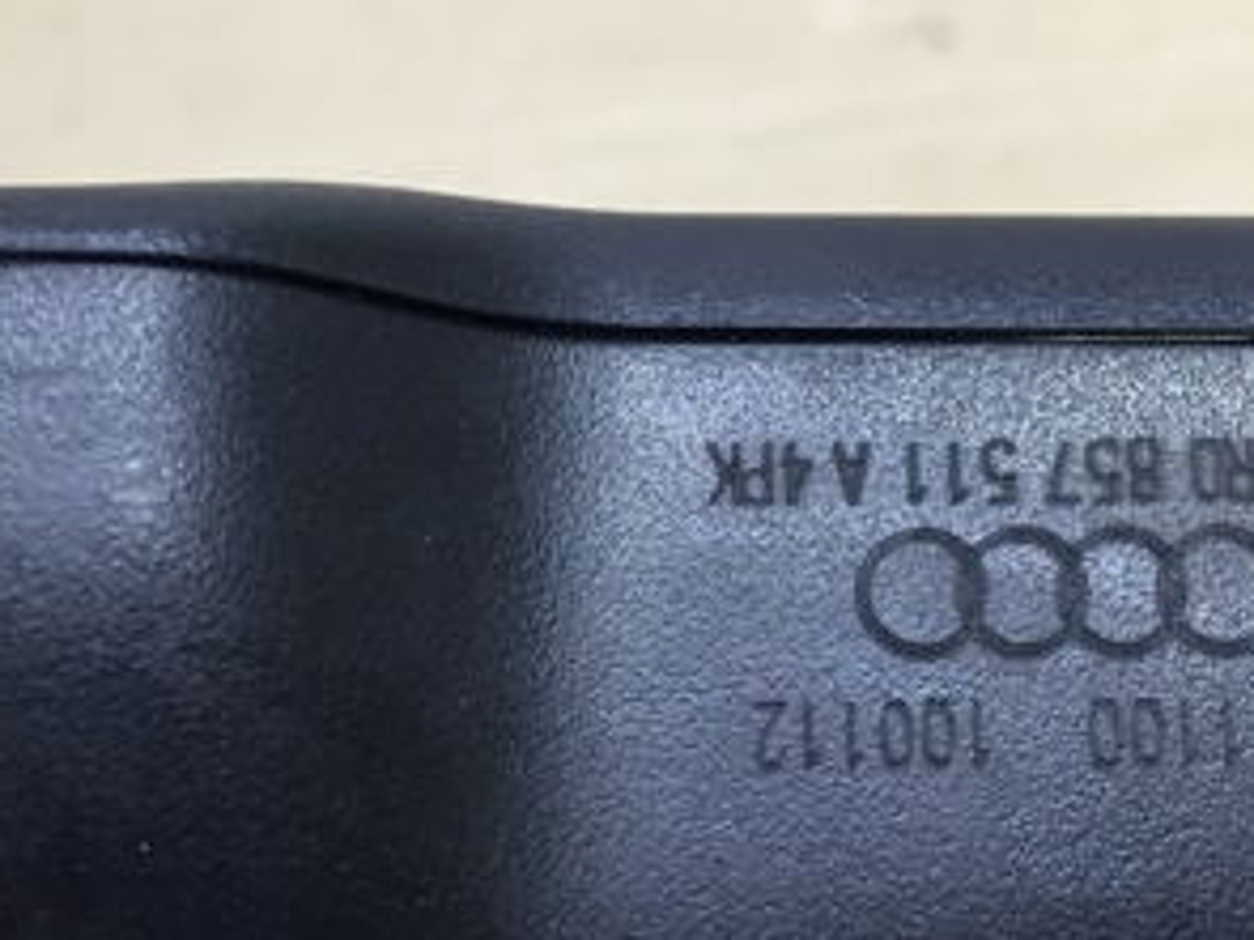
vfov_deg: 23.1
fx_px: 2281
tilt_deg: -46.3
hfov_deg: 30.7
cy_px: 264
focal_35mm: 63
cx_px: 629
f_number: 2.2
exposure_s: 1/33
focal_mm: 4.15
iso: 125
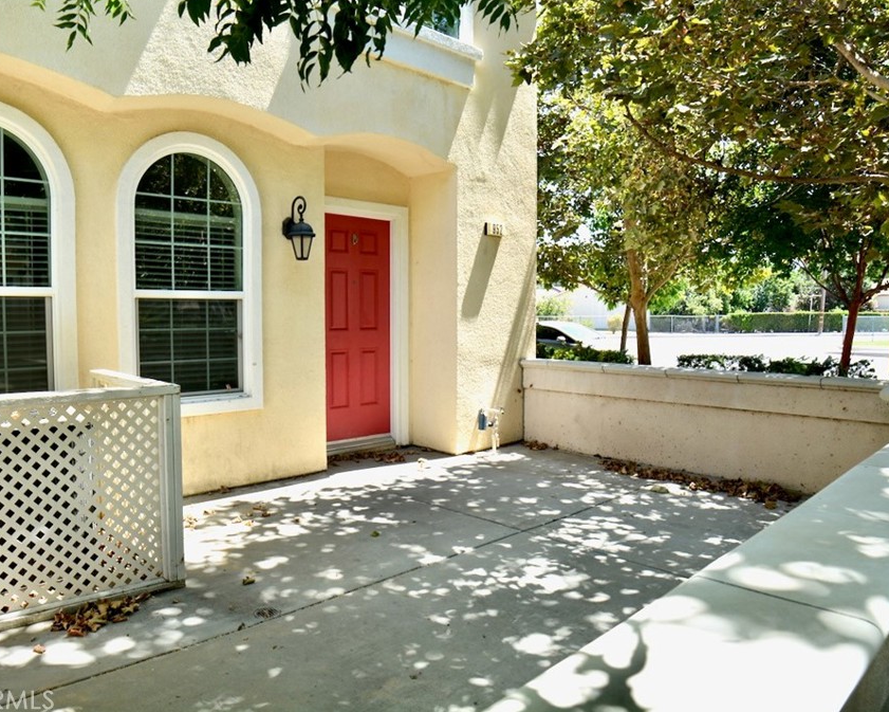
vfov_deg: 58.8
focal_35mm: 24
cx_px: 401
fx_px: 632
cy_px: 354
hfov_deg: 70.1
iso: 200
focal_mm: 14
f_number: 7.1
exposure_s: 1/200
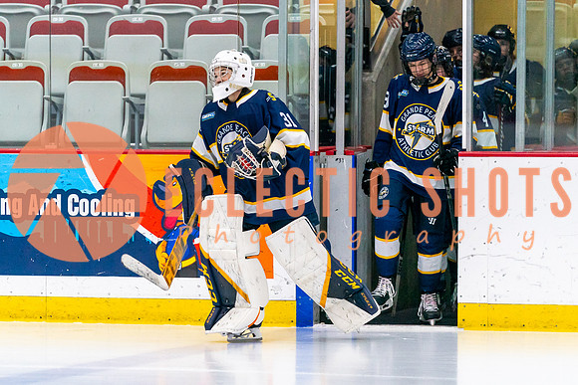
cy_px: 203
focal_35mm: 318
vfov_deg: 4.3
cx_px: 244
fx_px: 5109
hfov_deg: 6.5
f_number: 2.8
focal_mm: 200
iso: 3200
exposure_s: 1/1250
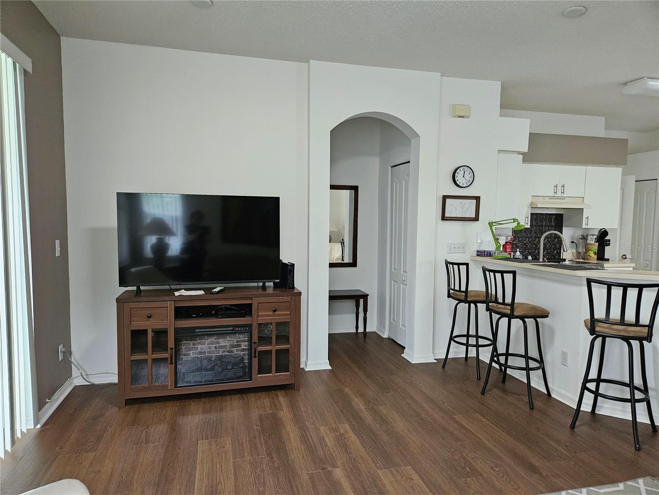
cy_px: 248
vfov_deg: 58.9
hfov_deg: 73.9
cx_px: 330
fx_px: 438
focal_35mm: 23
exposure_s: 1/120
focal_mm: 5.4
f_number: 1.8
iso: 800
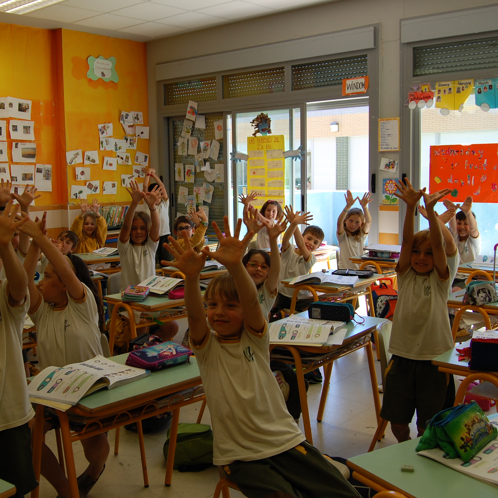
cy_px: 250
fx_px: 635
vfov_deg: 42.8
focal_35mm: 39
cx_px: 190
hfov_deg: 42.5
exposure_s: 1/125
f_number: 5.6
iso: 280
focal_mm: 20
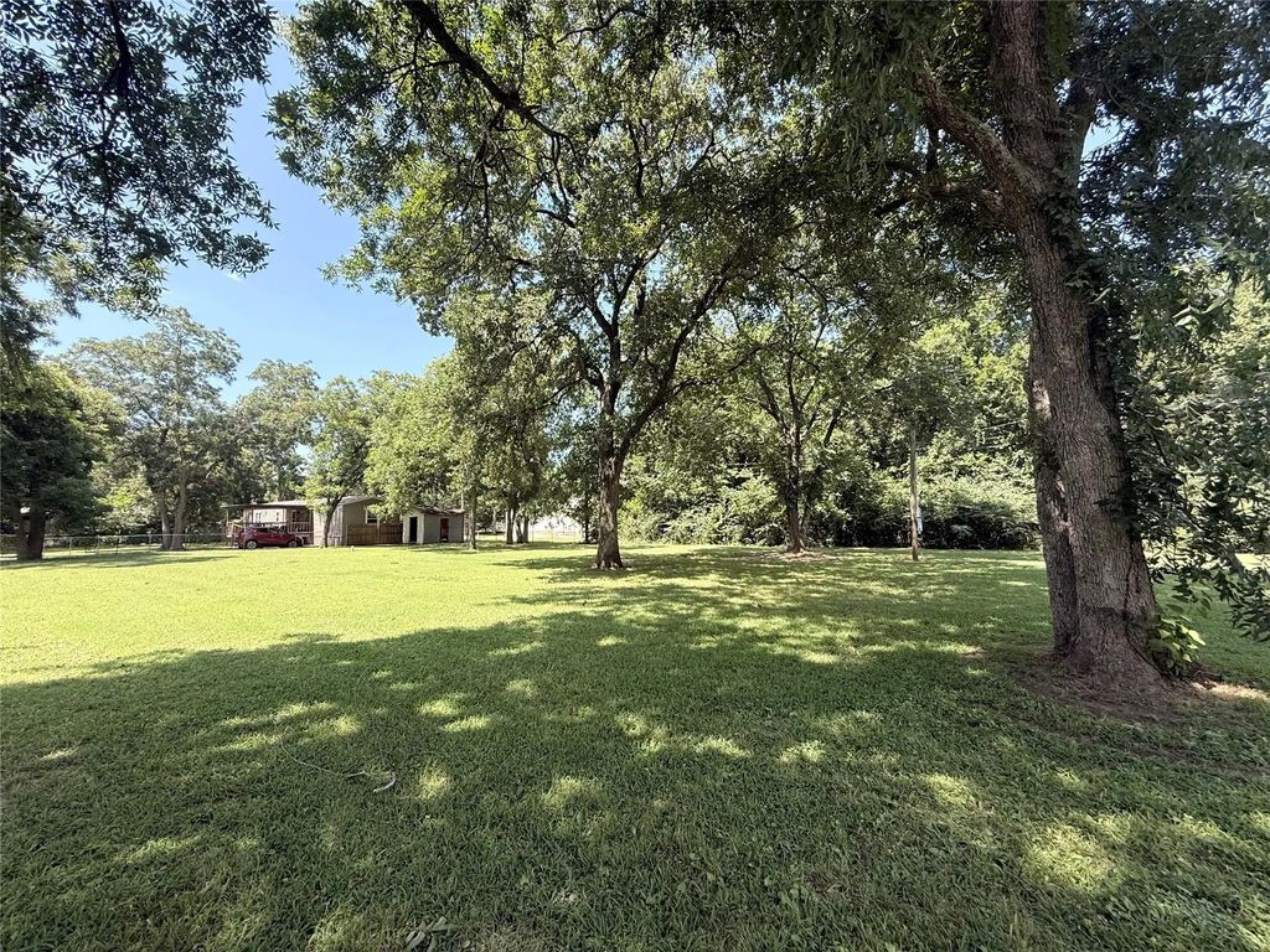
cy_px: 476
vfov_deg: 85.7
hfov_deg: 102.1
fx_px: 514
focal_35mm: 14
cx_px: 635
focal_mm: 2.22
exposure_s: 1/502
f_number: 2.2
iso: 64
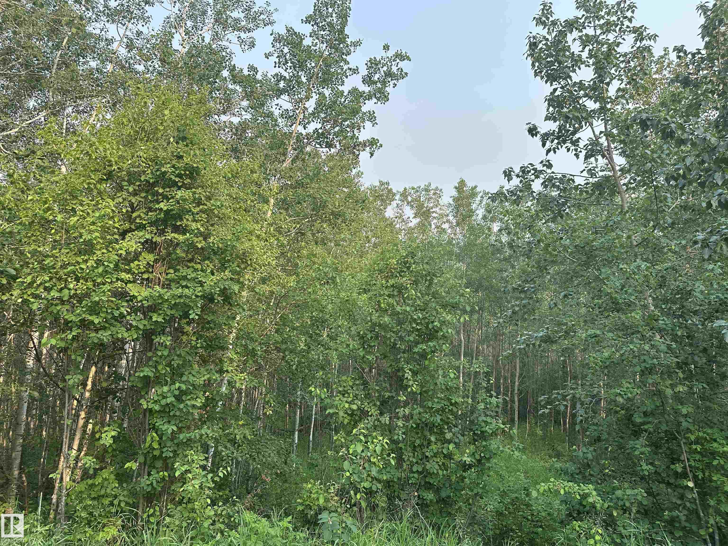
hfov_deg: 71.6
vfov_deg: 56.8
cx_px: 364
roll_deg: +0.7
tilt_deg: -1.4
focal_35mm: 24
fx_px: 505
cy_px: 273
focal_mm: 6.86
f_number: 1.78
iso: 80
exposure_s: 1/1198
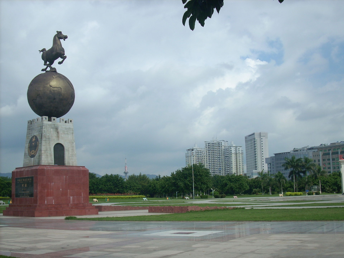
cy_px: 129
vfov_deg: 31.5
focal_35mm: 46
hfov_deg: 41.2
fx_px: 457
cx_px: 172
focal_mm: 7.6
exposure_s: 1/386
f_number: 6.3
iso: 64
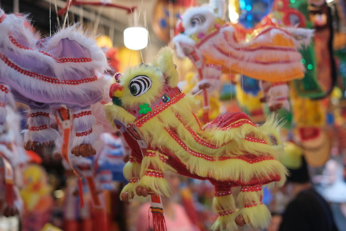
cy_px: 116
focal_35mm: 53
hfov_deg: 37.5
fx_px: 509
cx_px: 173
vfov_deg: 25.5
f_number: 2.2
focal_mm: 35
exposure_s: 1/150
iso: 320
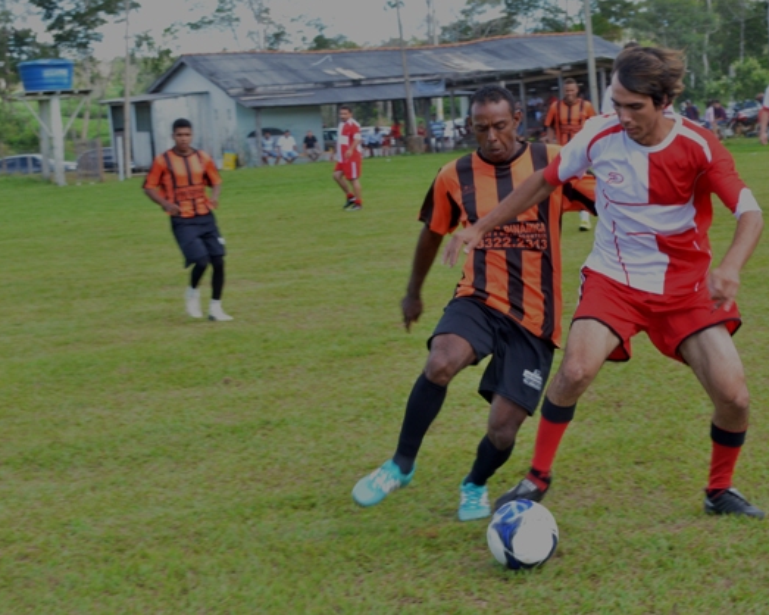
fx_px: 2152
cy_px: 306
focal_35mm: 95
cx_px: 453
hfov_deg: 20.2
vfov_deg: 16.3
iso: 900
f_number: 9
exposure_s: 1/200
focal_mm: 55
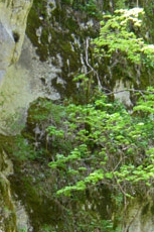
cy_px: 721
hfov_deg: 6.5
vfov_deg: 8.2
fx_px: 1343
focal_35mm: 209
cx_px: -44
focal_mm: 20
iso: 400
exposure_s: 1/50
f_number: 8
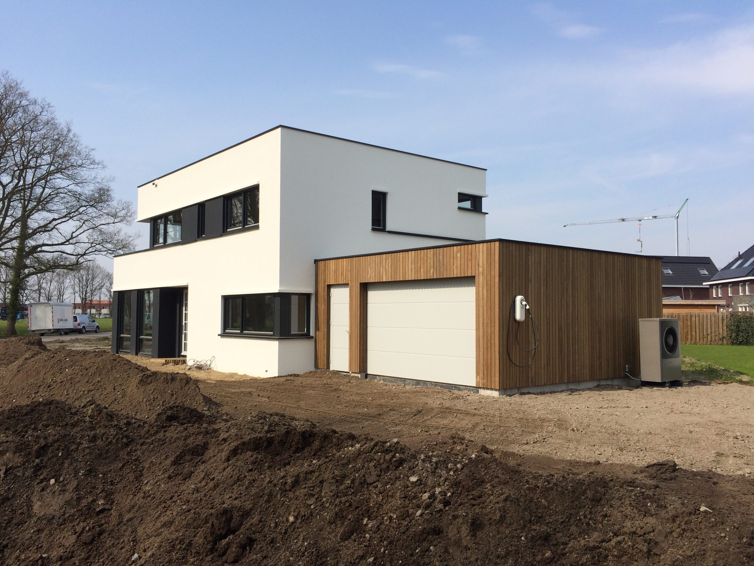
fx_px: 632
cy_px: 283
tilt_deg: +2.7
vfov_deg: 48.2
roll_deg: -0.5
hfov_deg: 61.7
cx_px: 377
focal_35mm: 29
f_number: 2.2
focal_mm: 4.15
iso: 32
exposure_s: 1/1786
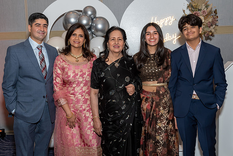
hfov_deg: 41.9
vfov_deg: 28.6
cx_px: 114
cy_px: 80
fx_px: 305
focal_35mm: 47
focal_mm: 28
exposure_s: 1/250
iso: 500
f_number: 7.1
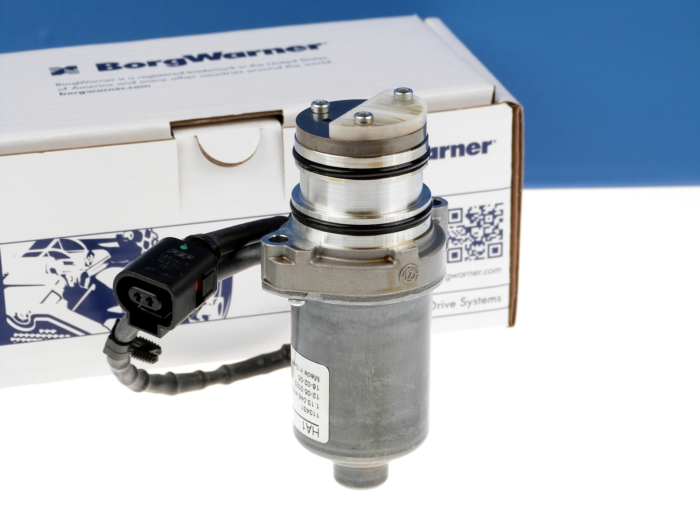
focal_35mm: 99
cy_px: 262
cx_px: 350
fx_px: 2002
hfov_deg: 19.8
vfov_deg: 14.9
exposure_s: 1/100
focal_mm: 17.9
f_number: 3.5
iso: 100
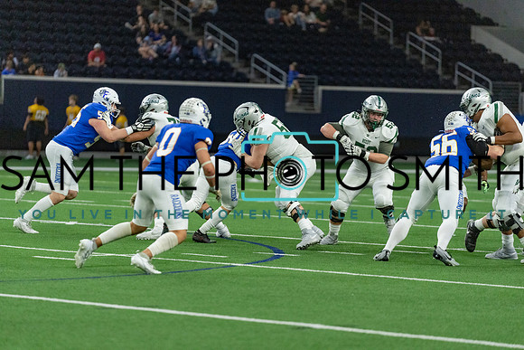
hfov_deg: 10.3
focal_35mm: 200
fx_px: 2912
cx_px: 262
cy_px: 175
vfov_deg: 6.9
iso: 4000
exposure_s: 1/1250
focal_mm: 200
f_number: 2.8
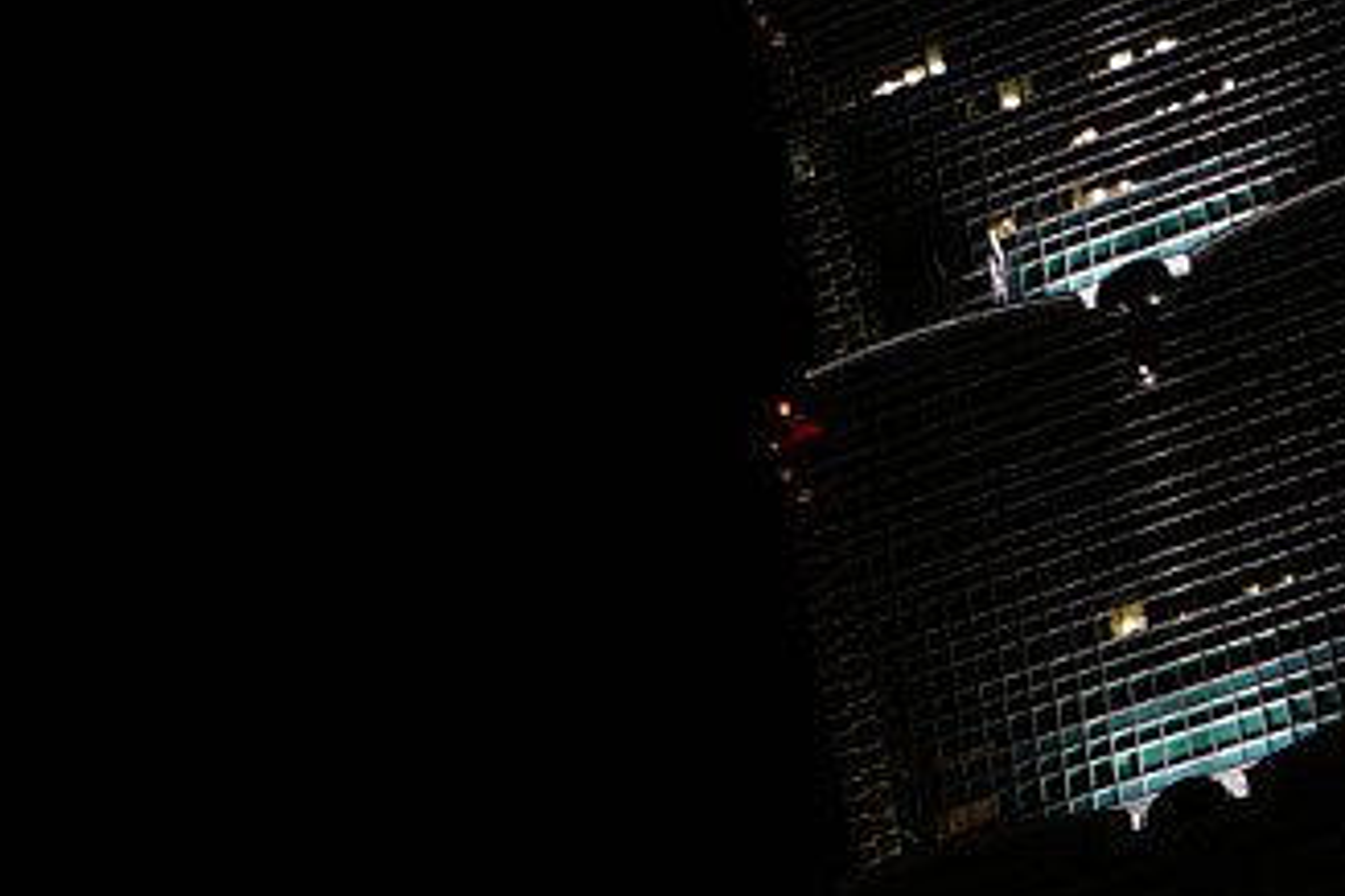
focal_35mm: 147
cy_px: -571
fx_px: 5492
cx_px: 584
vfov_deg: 9.0
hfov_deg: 14.0
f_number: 2.8
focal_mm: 20
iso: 100
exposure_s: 1/8
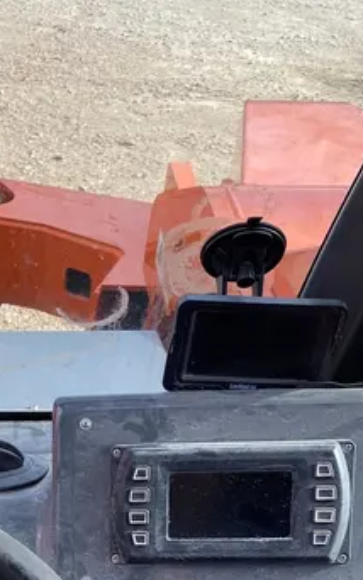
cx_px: -20
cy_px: 618
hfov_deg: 21.1
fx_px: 933
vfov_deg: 31.2
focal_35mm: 59
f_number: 1.8
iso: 32
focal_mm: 4.25
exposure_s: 1/270
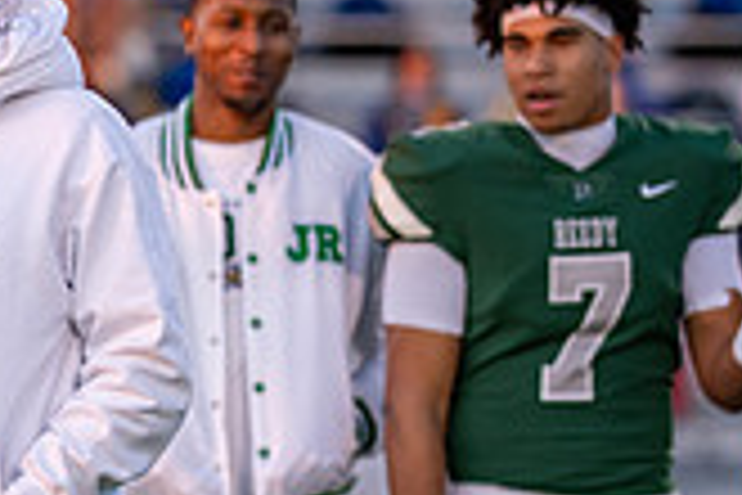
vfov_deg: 2.3
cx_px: -499
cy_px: 586
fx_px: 12551
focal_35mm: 609
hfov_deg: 3.4
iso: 400
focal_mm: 135
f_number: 2.2
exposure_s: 1/500
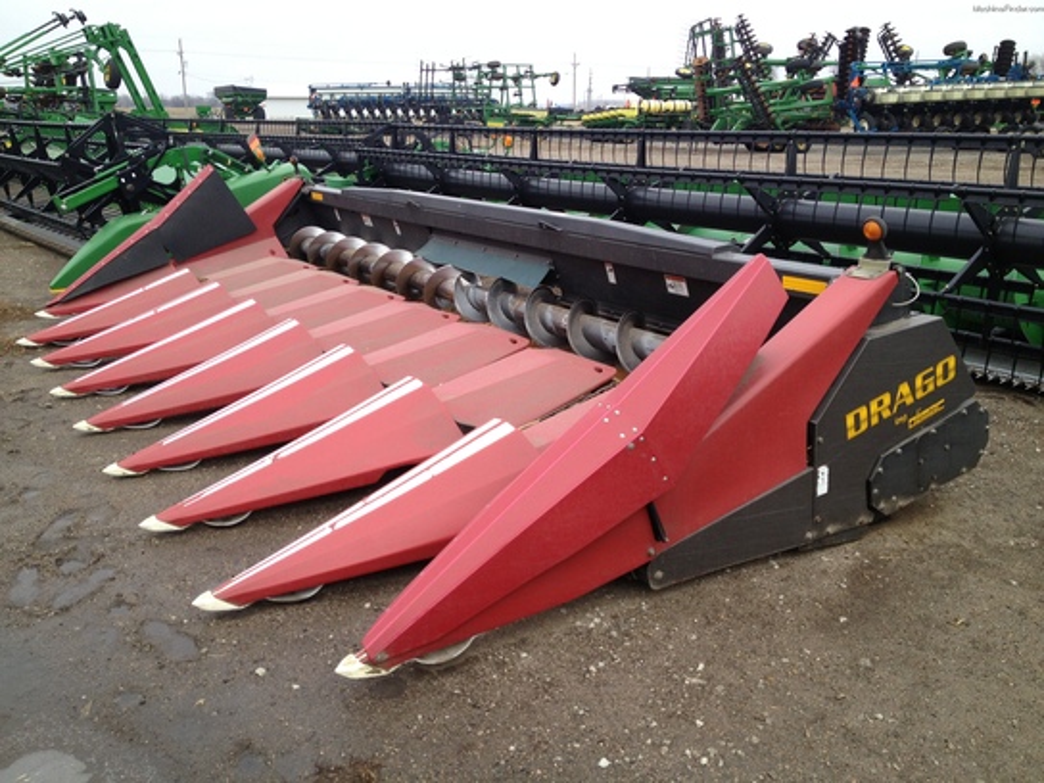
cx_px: 522
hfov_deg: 52.6
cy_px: 392
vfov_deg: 40.7
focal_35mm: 35
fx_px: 1056
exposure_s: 1/657
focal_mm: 4.28
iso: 50
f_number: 2.4
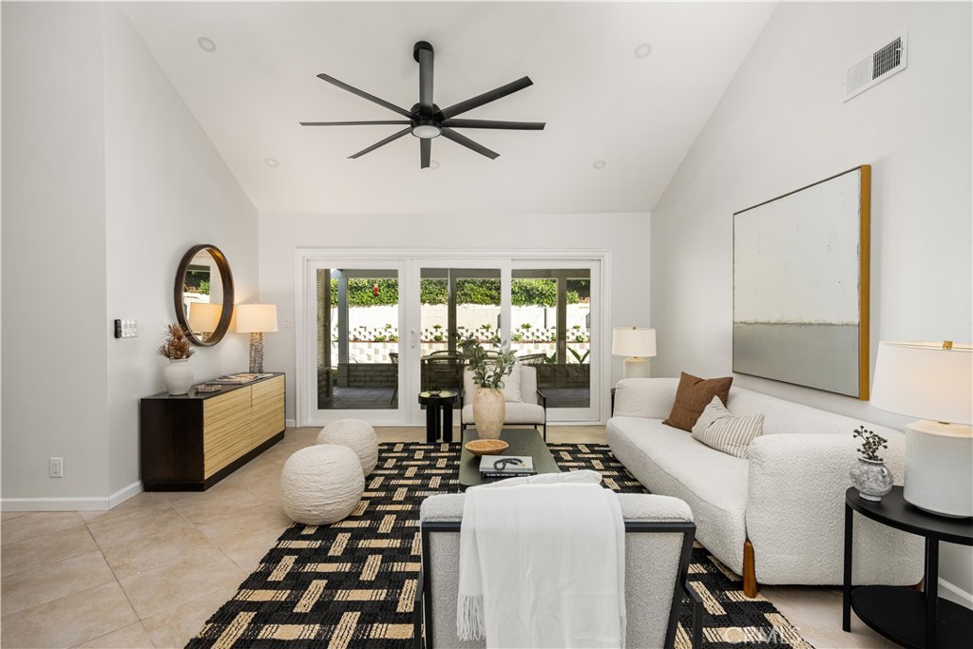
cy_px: 324
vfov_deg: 68.9
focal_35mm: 18
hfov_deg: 91.6
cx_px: 486
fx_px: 473
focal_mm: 17.5
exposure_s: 1/13
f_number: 5.6
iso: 100
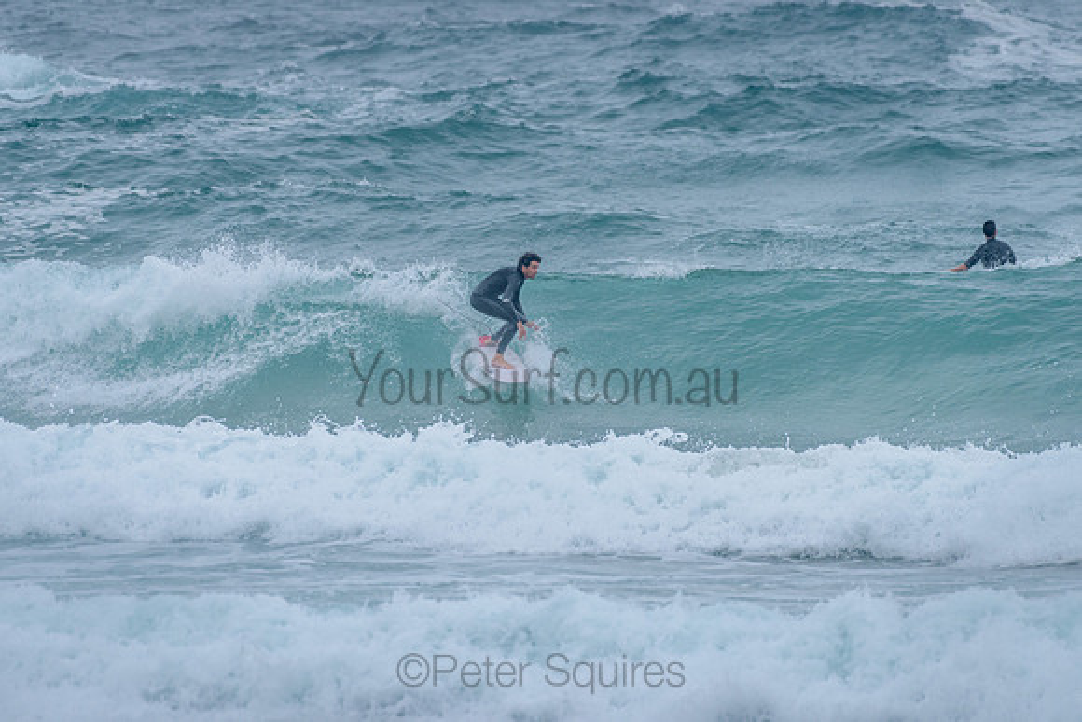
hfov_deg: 3.4
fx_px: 18421
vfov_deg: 2.2
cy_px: 281
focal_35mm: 613
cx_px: 543
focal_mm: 500
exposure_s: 1/1250
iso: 640
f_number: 5.6
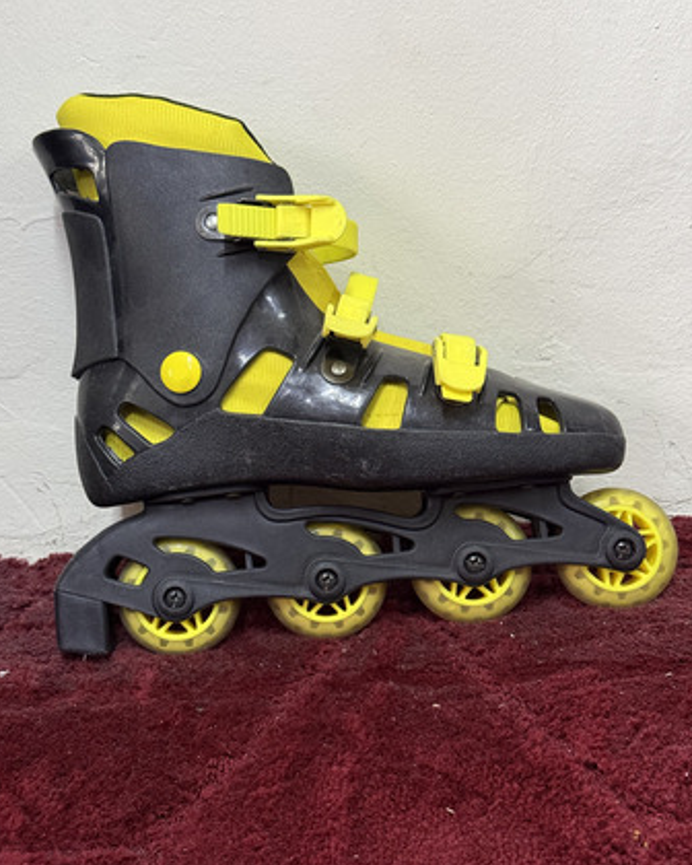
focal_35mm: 51
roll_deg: +4.7
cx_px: 341
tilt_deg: -21.1
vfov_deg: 36.6
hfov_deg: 29.7
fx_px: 1306
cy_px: 469
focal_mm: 6.76
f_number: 1.78
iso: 320
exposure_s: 1/40
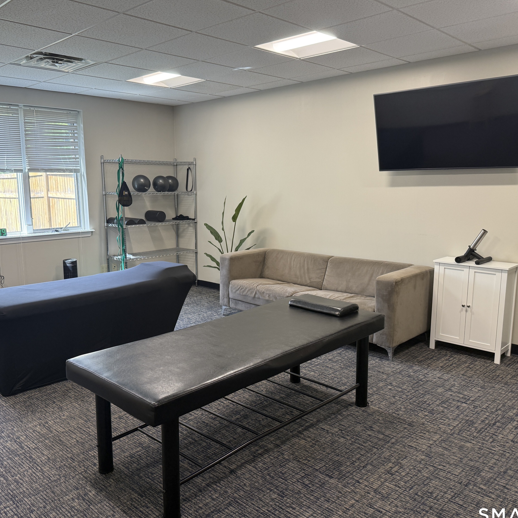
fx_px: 491
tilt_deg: -8.3
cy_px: 261
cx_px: 230
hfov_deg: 55.5
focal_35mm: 29
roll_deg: +0.3
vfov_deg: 55.6
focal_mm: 6.76
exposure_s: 1/129
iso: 125
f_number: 1.78
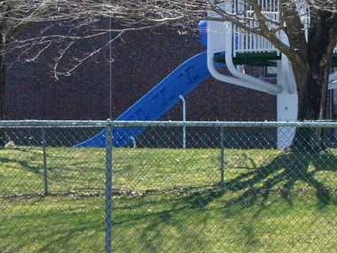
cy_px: 451
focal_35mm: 498
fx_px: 4851
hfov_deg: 4.0
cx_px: 367
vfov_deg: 3.0
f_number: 16
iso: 1000
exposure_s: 1/200
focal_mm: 125
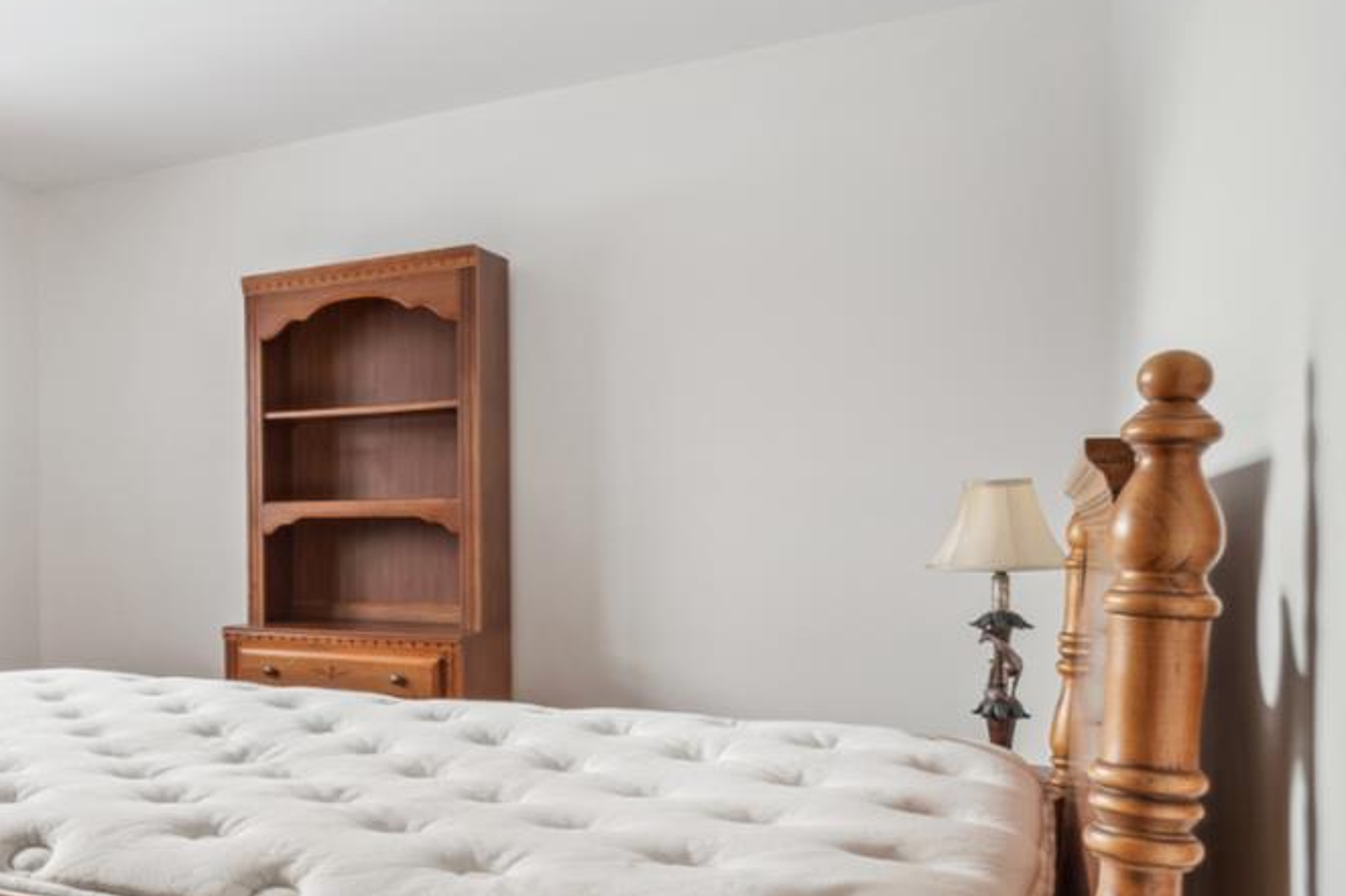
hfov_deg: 46.9
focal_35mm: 34
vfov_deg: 38.6
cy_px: 567
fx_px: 1271
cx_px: 10
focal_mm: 15
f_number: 9
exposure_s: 1/10
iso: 200
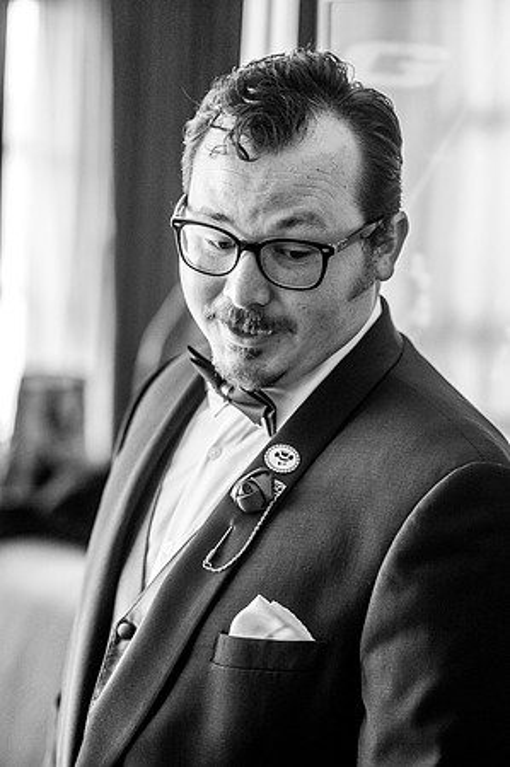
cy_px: 384
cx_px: 255
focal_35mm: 105
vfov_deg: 19.5
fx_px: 2236
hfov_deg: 13.0
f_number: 4
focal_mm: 105
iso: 2000
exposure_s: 1/250
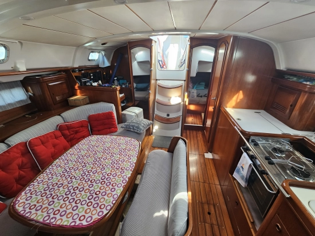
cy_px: 118
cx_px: 158
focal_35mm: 13
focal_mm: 2.2
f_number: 2.2
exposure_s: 1/77.4
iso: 160
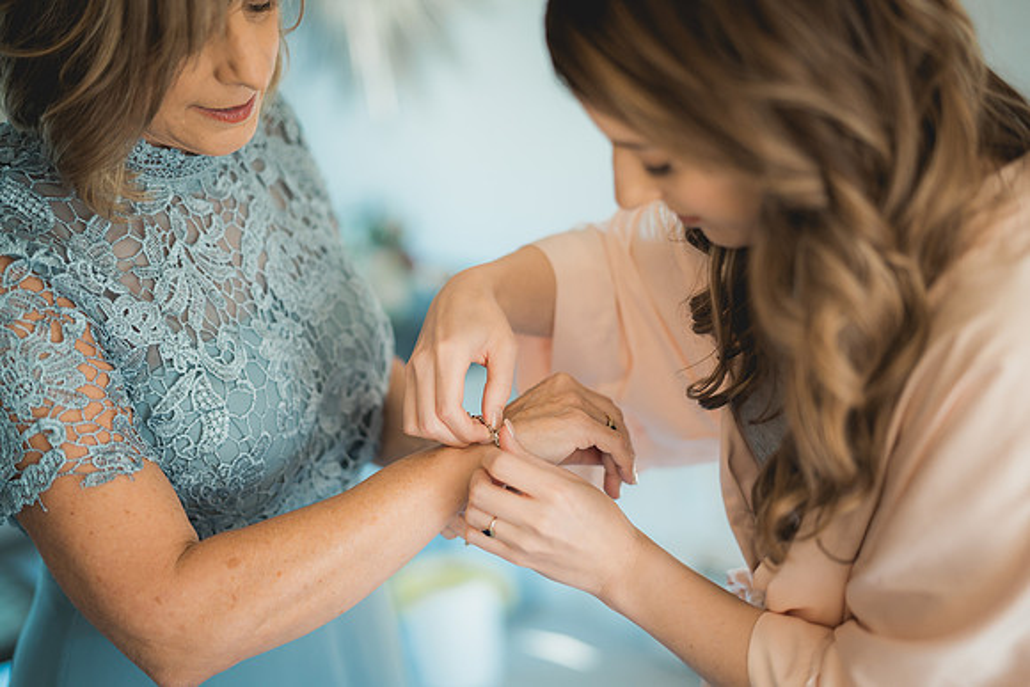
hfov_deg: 38.7
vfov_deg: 26.4
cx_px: 515
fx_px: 1465
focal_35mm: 51
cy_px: 344
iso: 400
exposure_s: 1/400
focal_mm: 50
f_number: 1.4
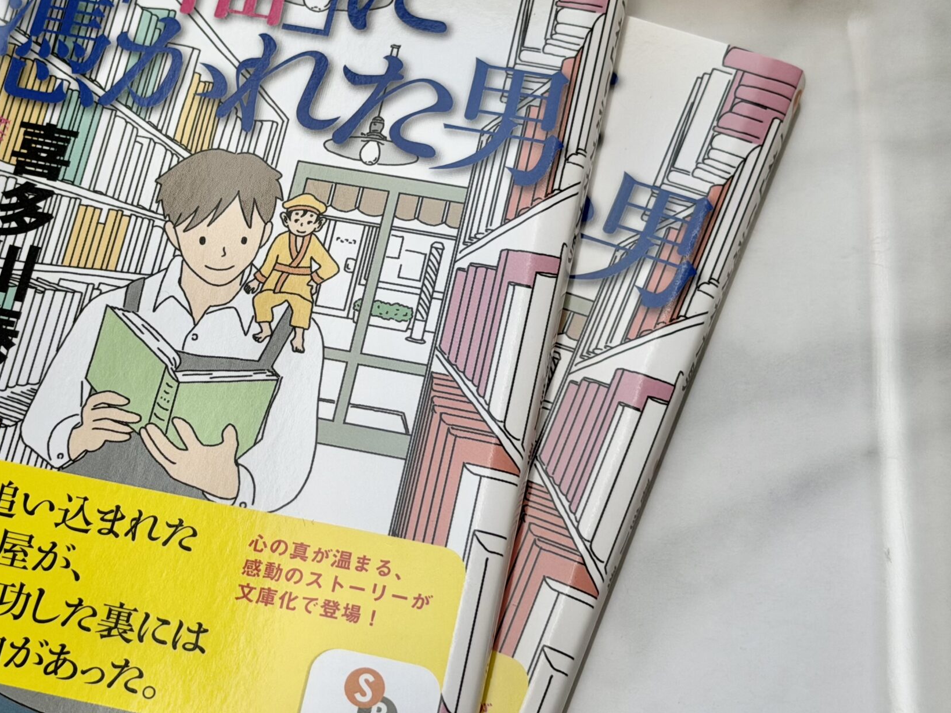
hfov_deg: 25.9
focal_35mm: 75
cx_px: 322
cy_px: 332
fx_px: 2061
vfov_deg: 19.6
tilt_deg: -66.8
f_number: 1.78
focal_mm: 6.76
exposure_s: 1/121
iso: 80
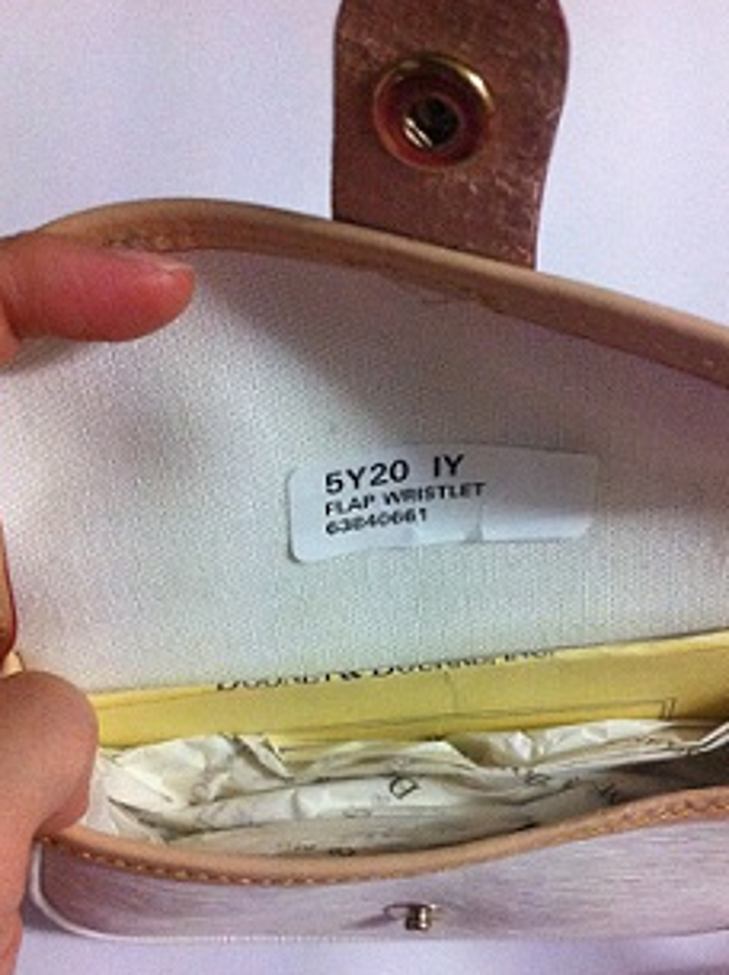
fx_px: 1210
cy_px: 590
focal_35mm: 43
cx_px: 419
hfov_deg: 33.5
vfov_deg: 43.7
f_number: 2.8
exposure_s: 1/15
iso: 500
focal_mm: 3.85
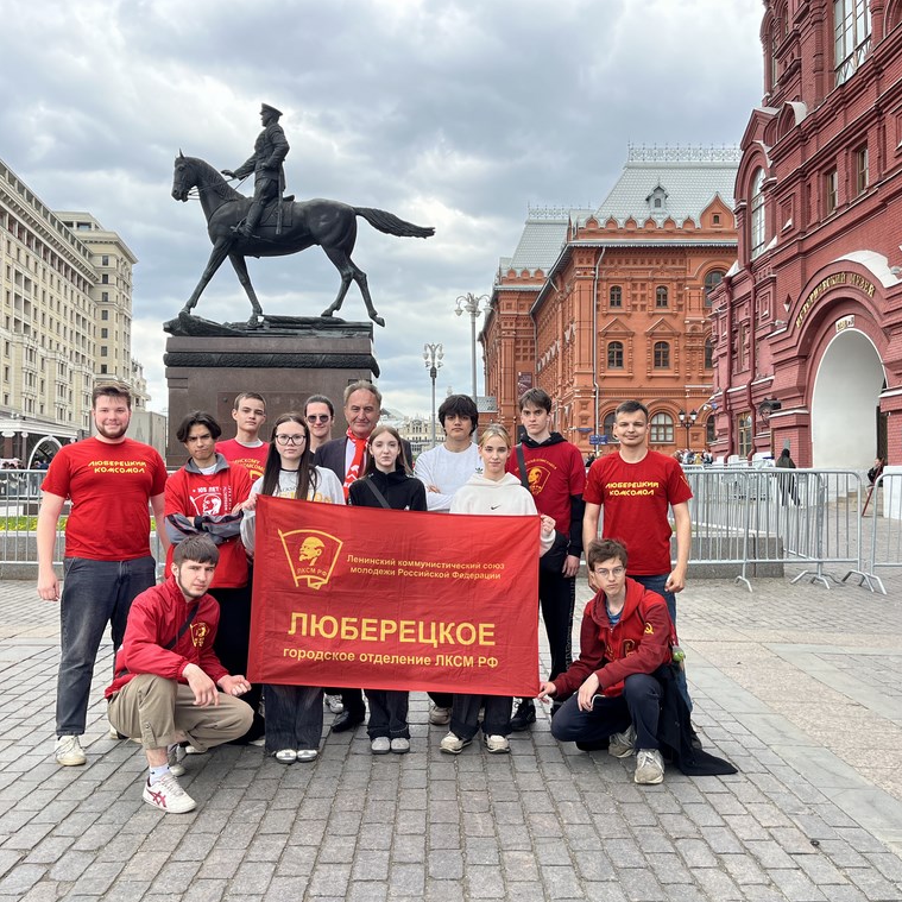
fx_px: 914
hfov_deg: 52.5
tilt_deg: +1.1
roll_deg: -0.1
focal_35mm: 31
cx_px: 436
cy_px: 454
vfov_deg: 52.5
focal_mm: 5.1
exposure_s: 1/705
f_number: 1.6
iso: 50
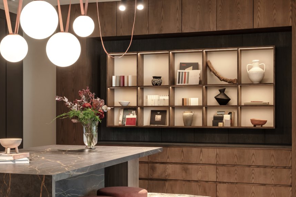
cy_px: 129
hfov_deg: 30.6
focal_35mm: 65
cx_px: 84
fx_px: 534
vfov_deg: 20.8
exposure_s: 1/6
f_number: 13
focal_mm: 44
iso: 160
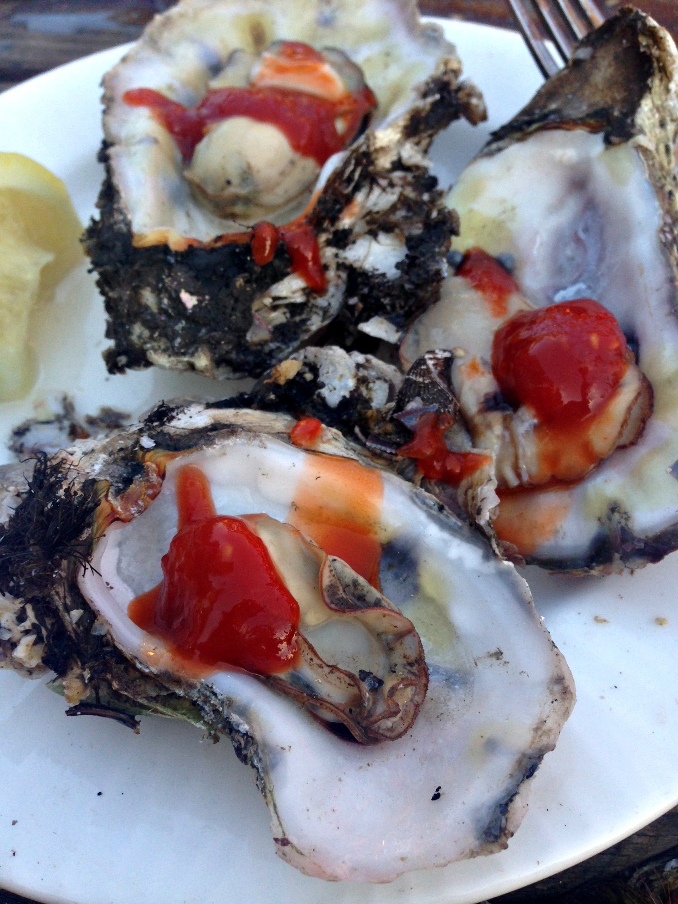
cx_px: 339
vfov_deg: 55.4
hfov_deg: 42.9
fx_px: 862
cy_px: 452
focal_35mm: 33
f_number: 2.4
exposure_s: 1/120
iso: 50
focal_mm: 4.12
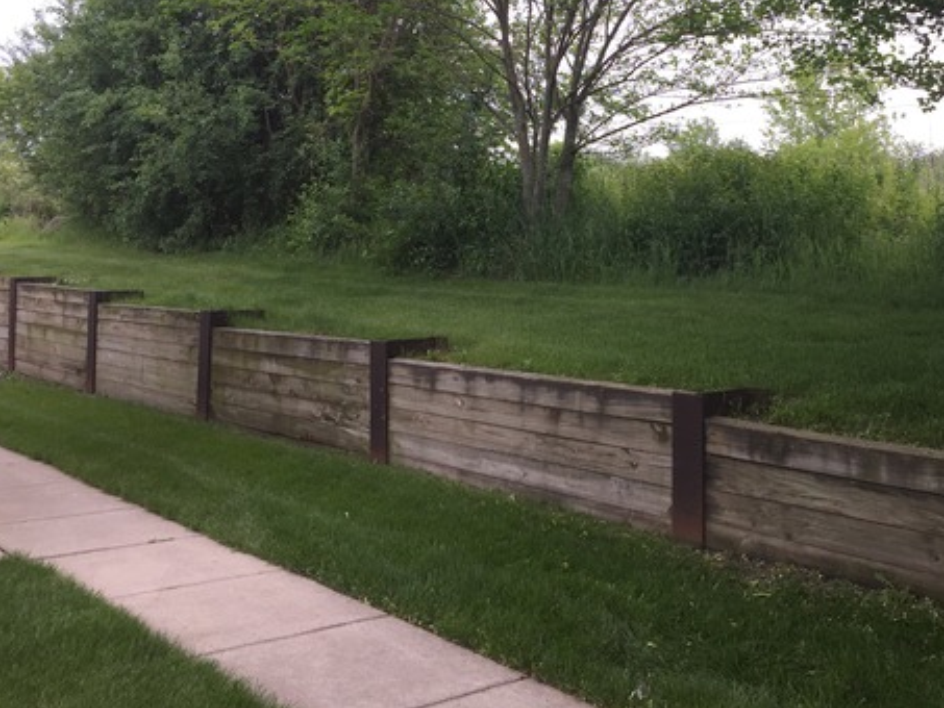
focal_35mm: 41
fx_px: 1118
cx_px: 594
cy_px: 214
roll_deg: -0.4
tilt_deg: +1.6
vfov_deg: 34.7
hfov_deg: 45.4
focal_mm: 4.15
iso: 32
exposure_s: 1/494
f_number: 2.2
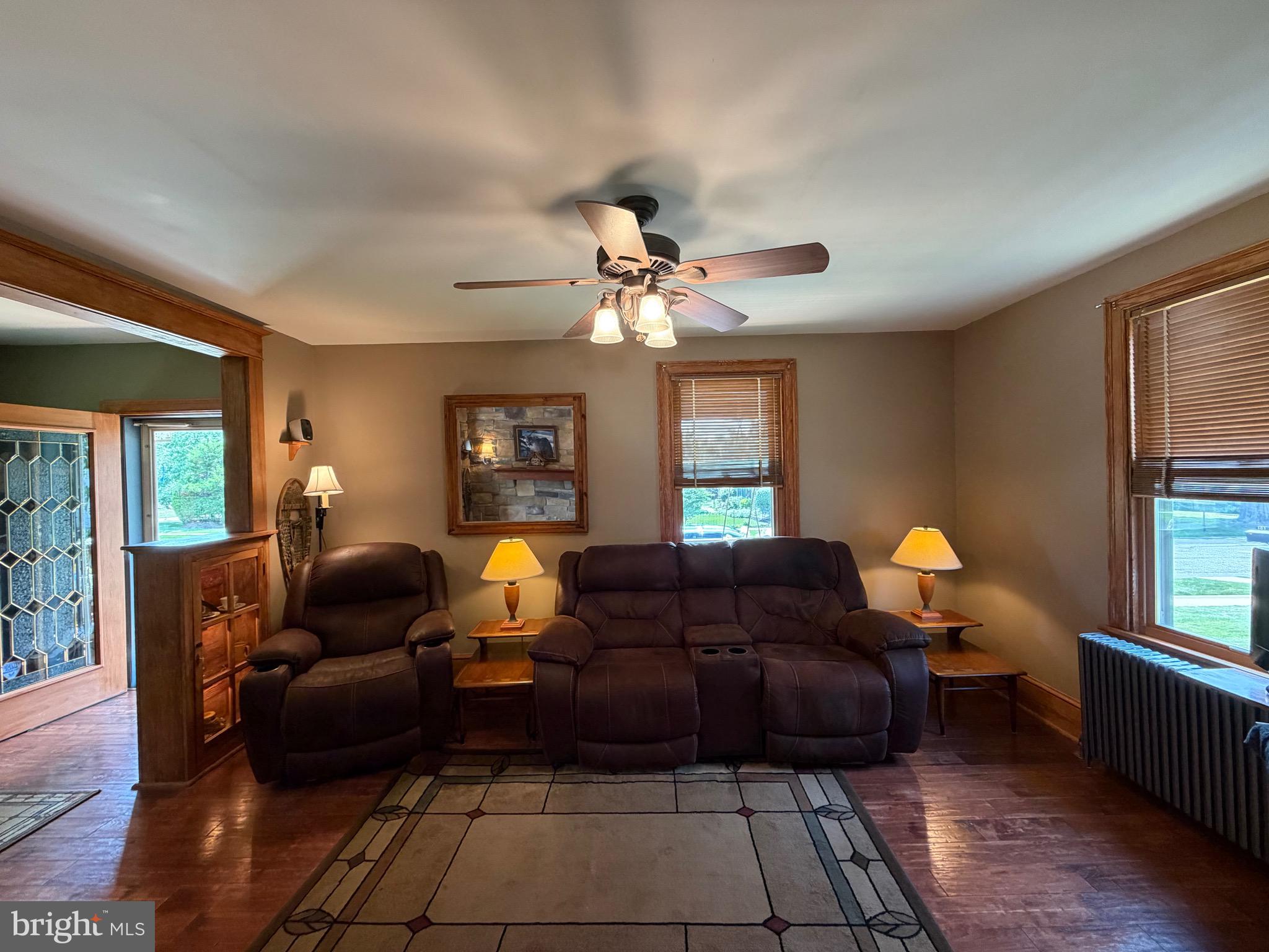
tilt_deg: -0.1
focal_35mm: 14
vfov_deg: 85.7
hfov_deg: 102.1
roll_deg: +1.7
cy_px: 476
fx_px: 513
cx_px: 634
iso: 320
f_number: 2.2
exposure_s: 1/60
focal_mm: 2.22
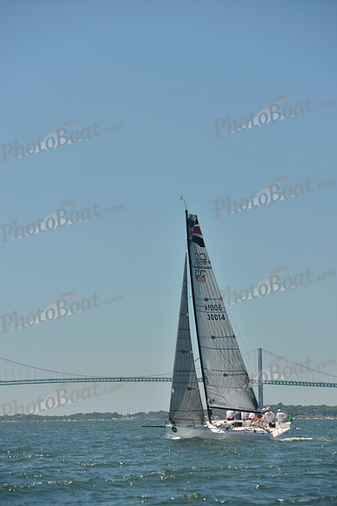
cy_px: 253
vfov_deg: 17.1
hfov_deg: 11.4
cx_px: 168
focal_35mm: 120
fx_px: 1684
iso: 280
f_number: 5.6
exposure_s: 1/1250
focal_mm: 120
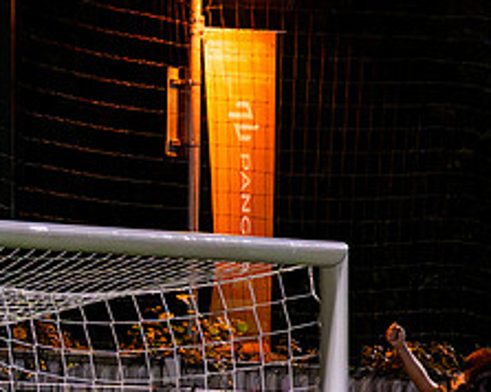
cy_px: 663
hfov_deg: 2.7
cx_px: -249
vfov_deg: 2.2
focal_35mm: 713
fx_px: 10352
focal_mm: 120
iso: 6400
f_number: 2.8
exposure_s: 1/1250
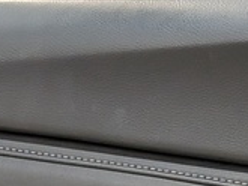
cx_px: 171
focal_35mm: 149
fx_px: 1068
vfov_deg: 9.2
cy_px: 396
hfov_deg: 13.2
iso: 28
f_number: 1.7
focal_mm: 4.53
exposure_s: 1/165
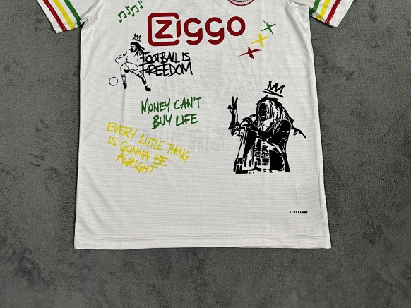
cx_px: 201
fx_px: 392
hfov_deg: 55.4
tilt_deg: -81.0
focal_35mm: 33
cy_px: 29
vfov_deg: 39.7
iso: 200
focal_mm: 6.76
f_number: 1.78
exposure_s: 1/50
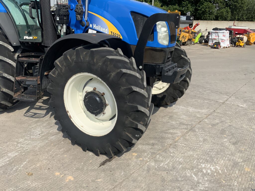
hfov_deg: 61.7
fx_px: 214
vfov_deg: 48.2
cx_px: 128
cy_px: 96
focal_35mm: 29
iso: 16
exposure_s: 1/1730
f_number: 1.8
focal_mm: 3
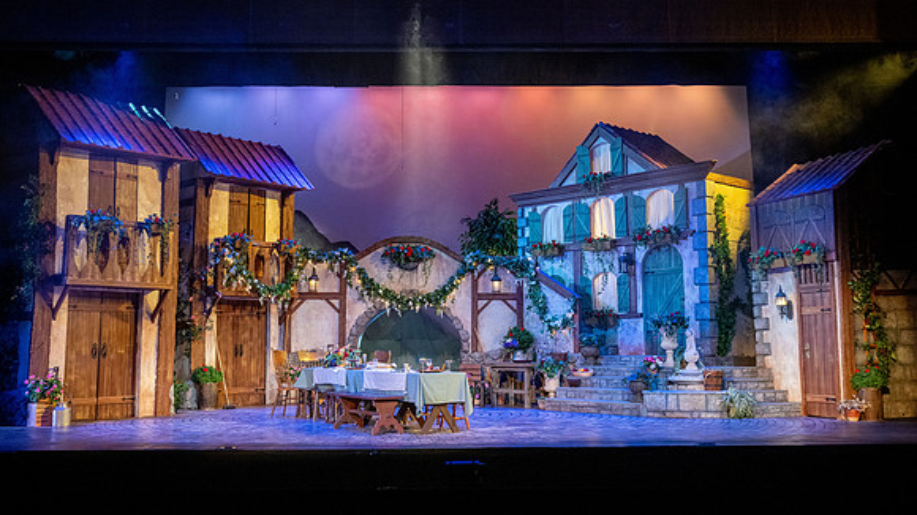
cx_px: 467
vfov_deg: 31.0
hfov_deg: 52.5
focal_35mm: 38
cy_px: 250
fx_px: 931
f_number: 5.6
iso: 2500
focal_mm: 34
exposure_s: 1/100
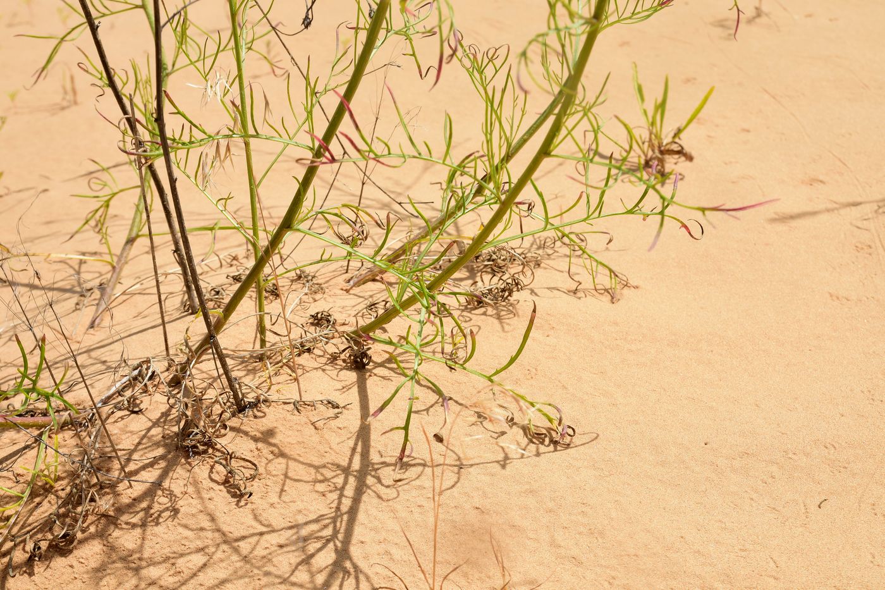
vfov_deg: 23.8
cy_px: 295
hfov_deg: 35.1
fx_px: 1401
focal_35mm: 57
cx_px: 442
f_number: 10
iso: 100
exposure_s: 1/160
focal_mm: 38
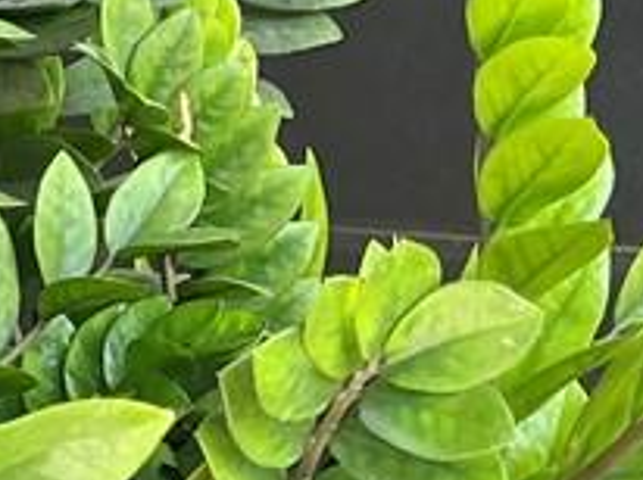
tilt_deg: -0.8
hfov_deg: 9.3
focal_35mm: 202
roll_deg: +2.0
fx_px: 3748
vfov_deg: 7.2
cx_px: -534
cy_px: -206
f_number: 1.5
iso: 40
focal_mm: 5.7
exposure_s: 1/167
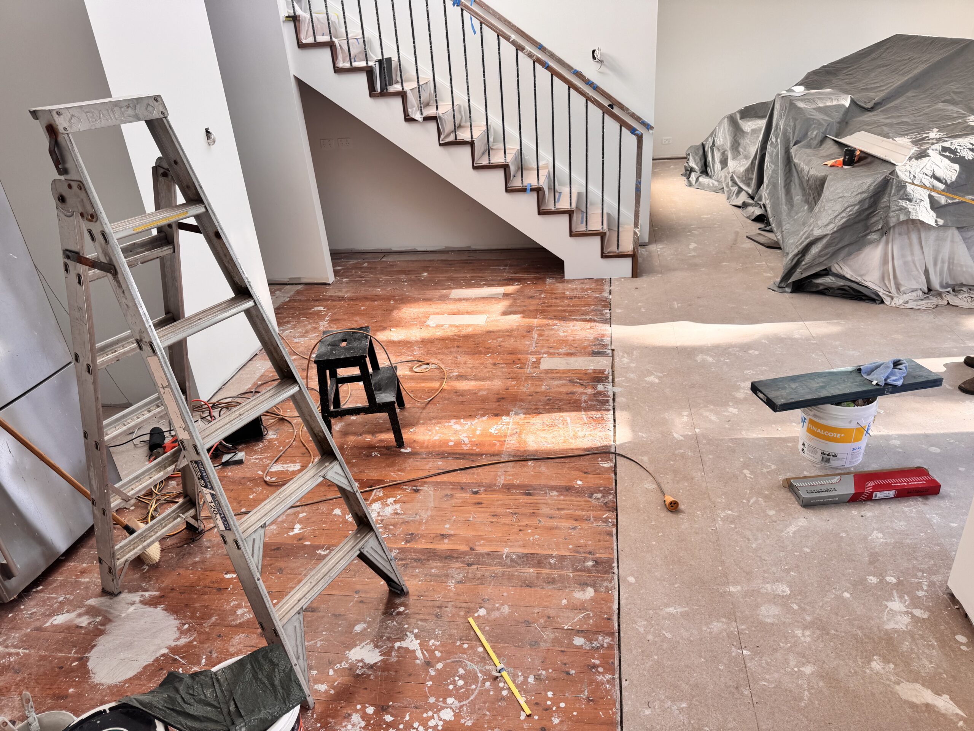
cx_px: 487
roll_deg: +4.6
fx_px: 675
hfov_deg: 71.6
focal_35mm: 24
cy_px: 366
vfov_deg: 56.8
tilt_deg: -26.1
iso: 64
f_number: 1.78
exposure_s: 1/255
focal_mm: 6.76
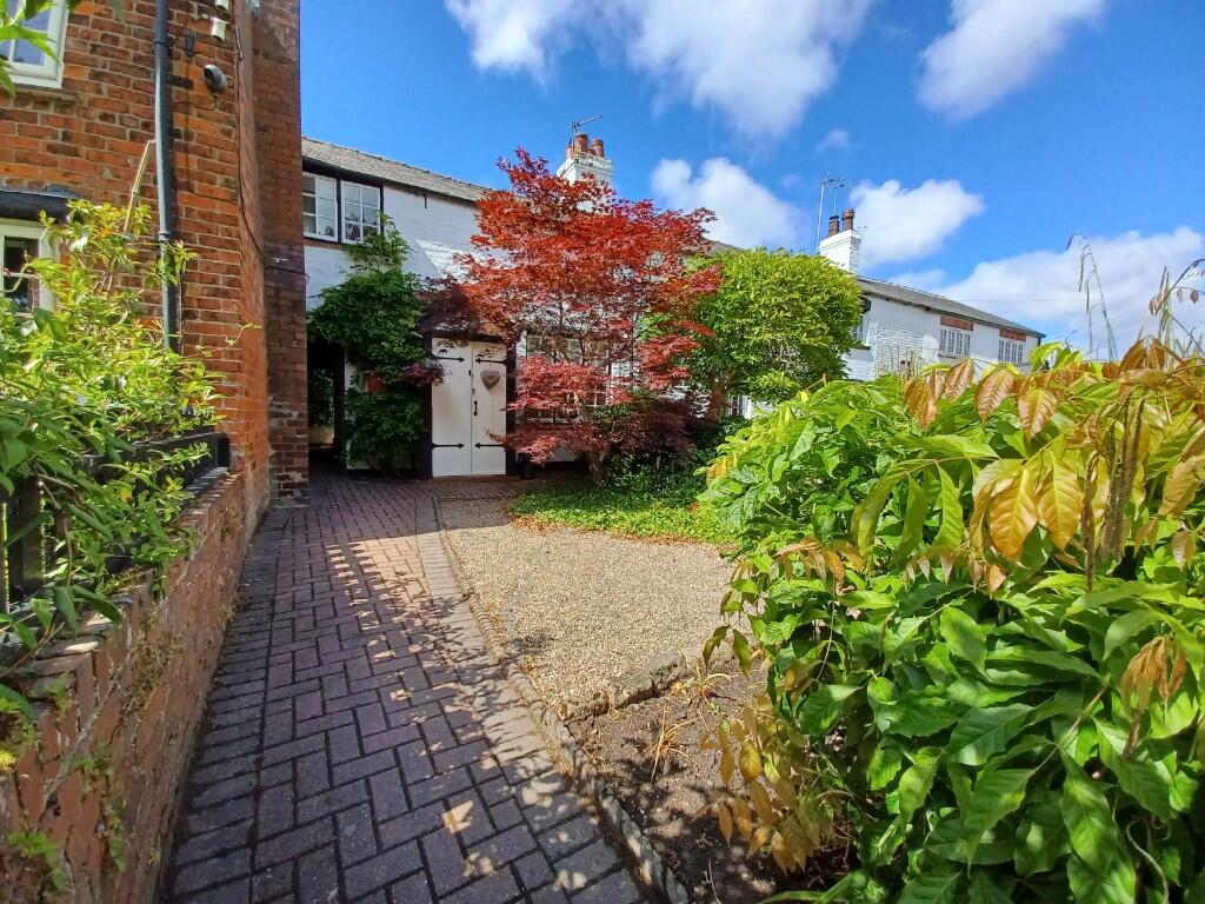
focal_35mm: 13
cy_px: 452
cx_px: 602
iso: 40
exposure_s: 1/757
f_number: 2.2
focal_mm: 1.42
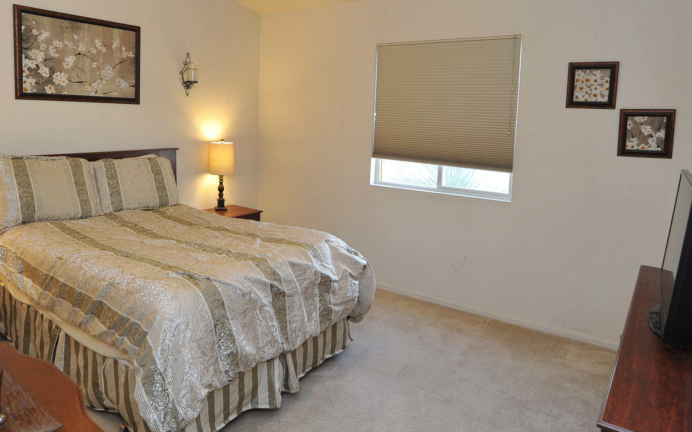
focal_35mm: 25
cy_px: 173
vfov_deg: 49.0
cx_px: 328
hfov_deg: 72.5
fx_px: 471
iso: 1000
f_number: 7.1
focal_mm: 18
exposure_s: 1/30
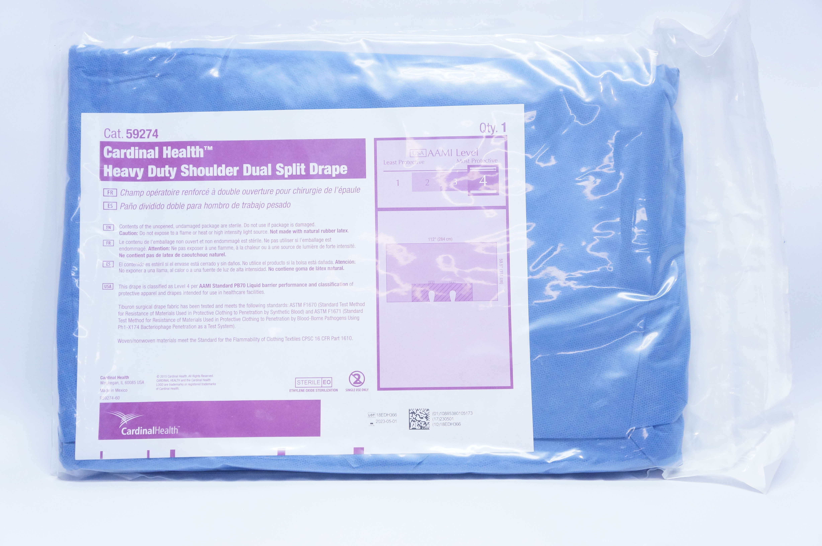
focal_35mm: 40
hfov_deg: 48.0
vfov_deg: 32.9
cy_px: 273
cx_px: 411
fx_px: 924
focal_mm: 27
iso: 1600
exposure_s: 1/200
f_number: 4
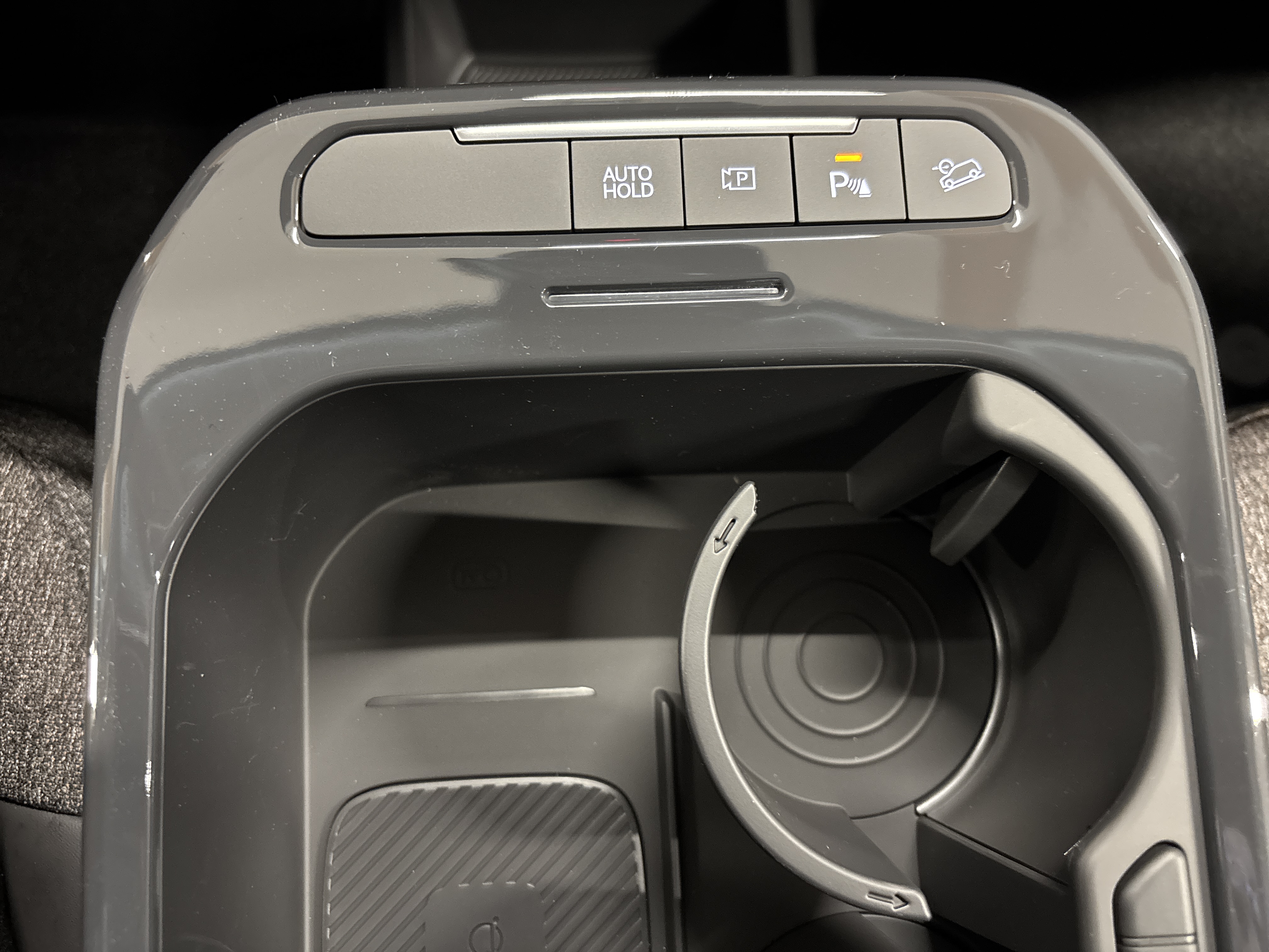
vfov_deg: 53.1
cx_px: 634
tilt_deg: -80.0
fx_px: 953
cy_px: 476
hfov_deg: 67.3
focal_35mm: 26
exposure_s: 1/30
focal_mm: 5.96
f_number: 1.6
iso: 640
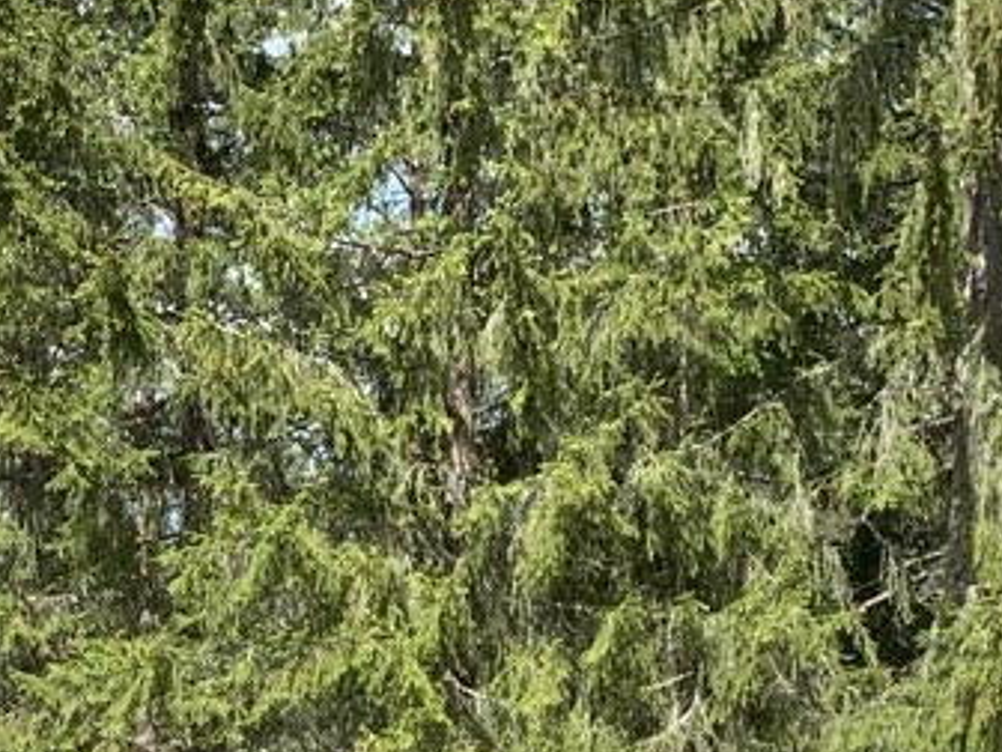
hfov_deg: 16.9
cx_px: 256
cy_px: 1589
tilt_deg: -15.1
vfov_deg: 11.3
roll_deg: +2.2
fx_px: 3358
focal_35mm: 116
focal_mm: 4.25
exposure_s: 1/1585
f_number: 1.8
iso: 25
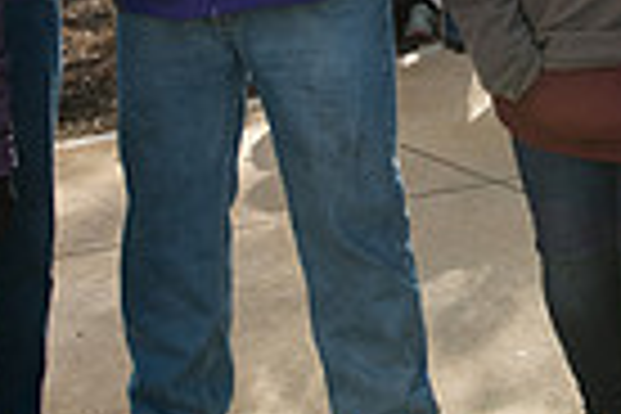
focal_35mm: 109
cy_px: -16
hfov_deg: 18.5
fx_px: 1880
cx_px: 554
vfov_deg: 12.4
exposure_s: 1/640
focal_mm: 26
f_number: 4.5
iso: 320
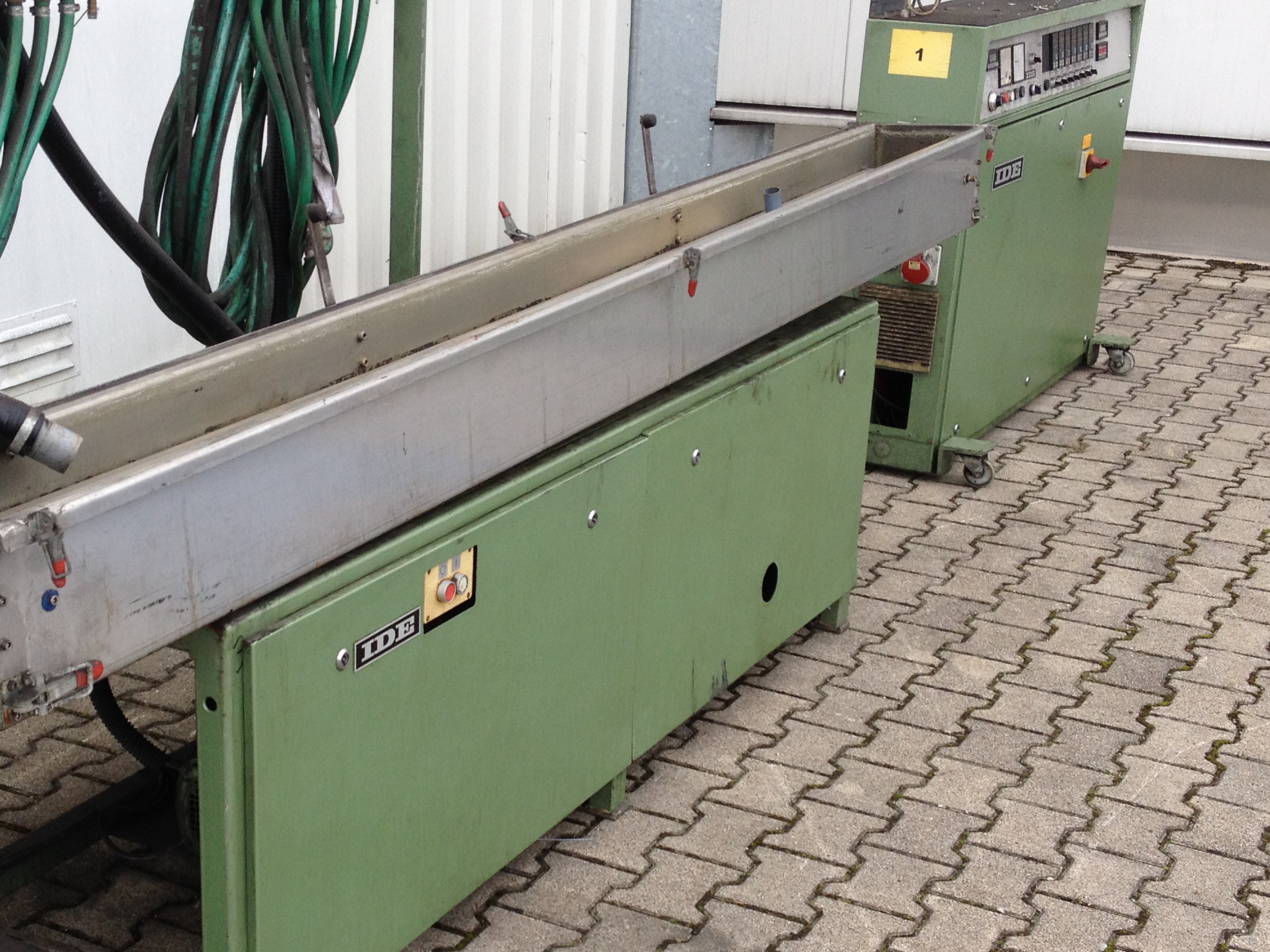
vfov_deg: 25.2
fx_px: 2128
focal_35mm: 58
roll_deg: -0.6
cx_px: 469
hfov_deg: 33.1
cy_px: 595
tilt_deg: -20.4
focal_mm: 4.28
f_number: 2.4
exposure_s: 1/284
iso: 50
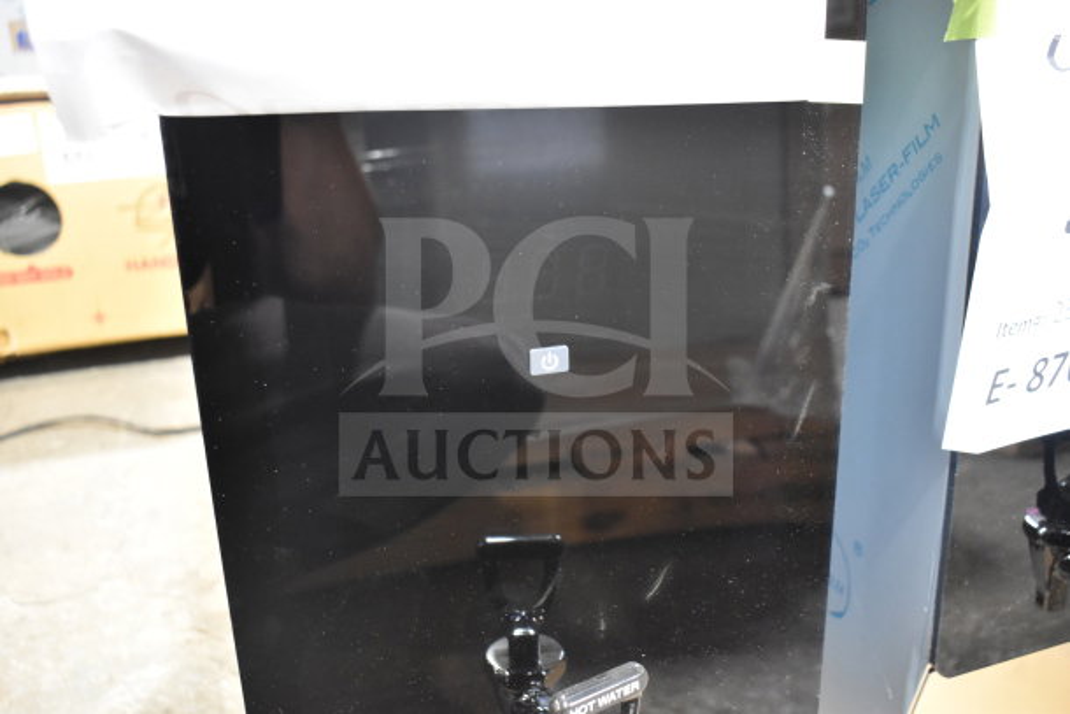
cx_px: 535
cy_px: 357
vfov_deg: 38.4
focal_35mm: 34
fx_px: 1026
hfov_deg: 55.1
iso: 2500
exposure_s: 1/40
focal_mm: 23
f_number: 3.8
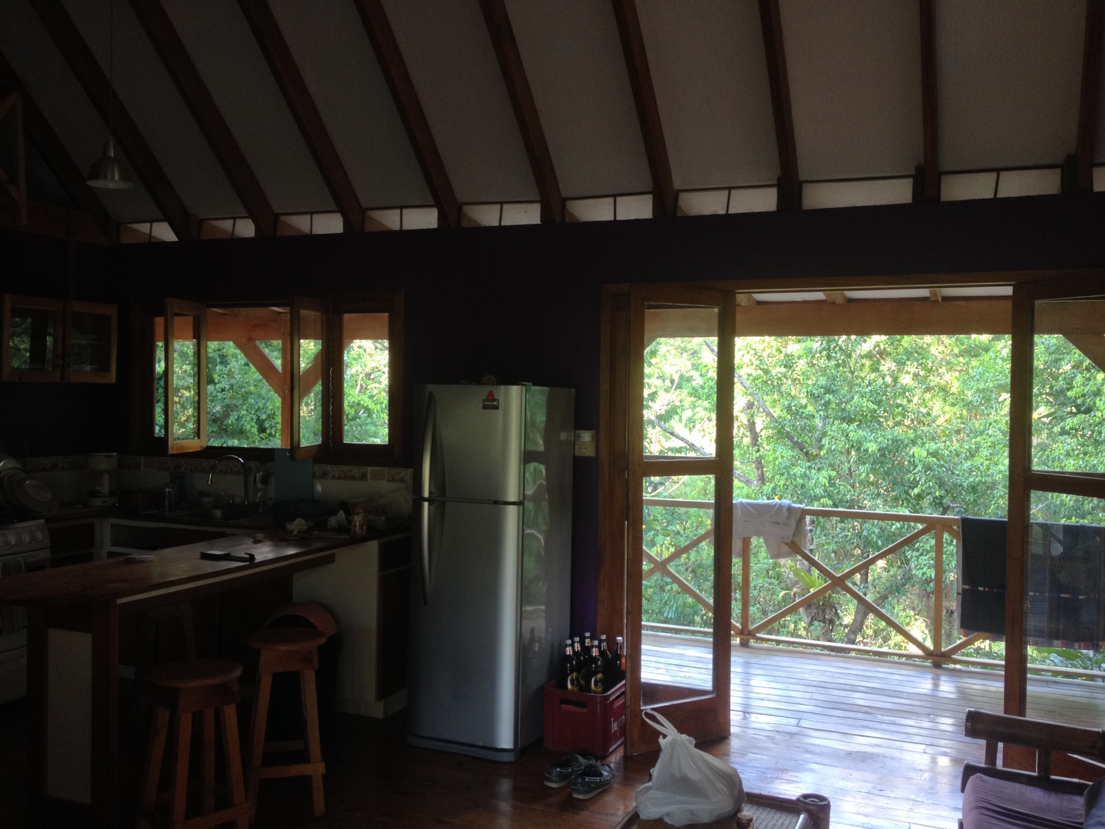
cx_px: 552
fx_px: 1117
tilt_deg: -4.2
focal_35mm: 35
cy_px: 414
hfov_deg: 52.6
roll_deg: -0.4
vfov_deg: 40.7
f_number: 2.4
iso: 125
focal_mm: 4.28
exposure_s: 1/20
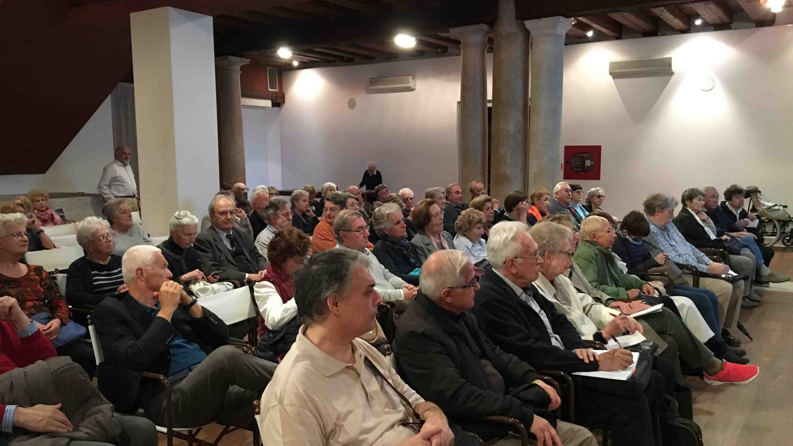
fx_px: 673
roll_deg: -0.1
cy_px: 237
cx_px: 395
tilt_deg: -6.9
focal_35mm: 32
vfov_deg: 36.7
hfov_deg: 61.0
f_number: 2.2
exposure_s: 1/17
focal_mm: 4.15
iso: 250
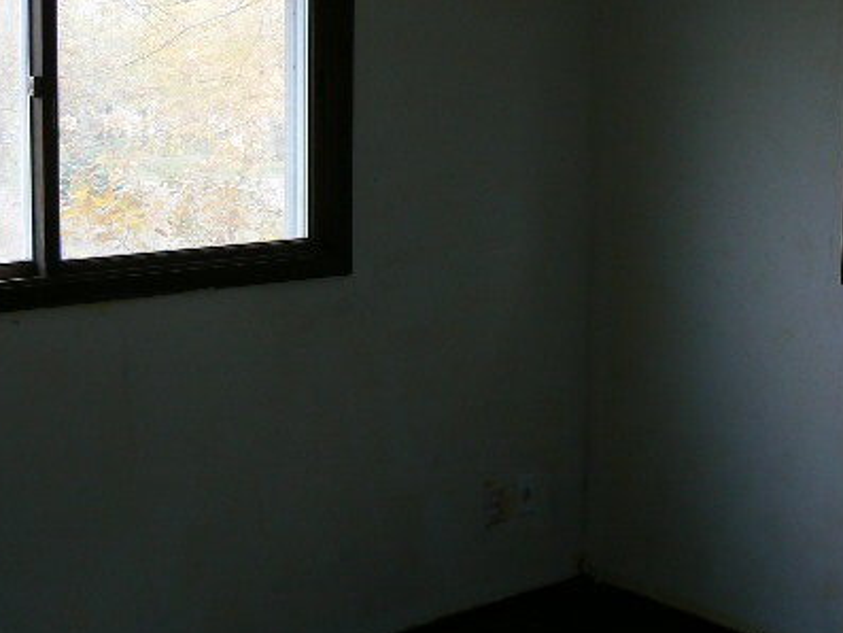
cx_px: 442
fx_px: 1413
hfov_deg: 33.2
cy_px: 202
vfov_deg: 25.1
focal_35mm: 58
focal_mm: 6
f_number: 2.8
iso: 80
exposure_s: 1/40
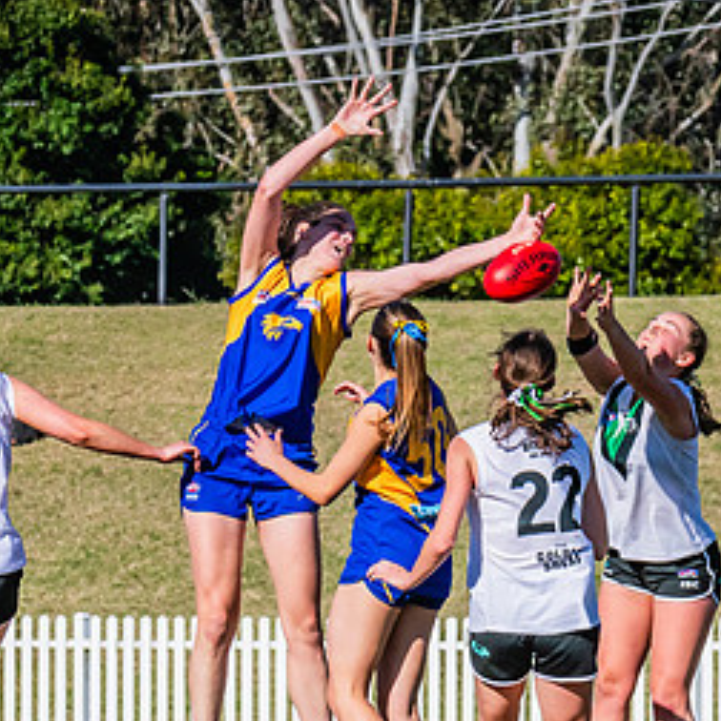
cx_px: 243
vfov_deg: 2.5
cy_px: 490
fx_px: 16637
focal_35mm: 706
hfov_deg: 2.5
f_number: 13
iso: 640
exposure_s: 1/1250
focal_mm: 210
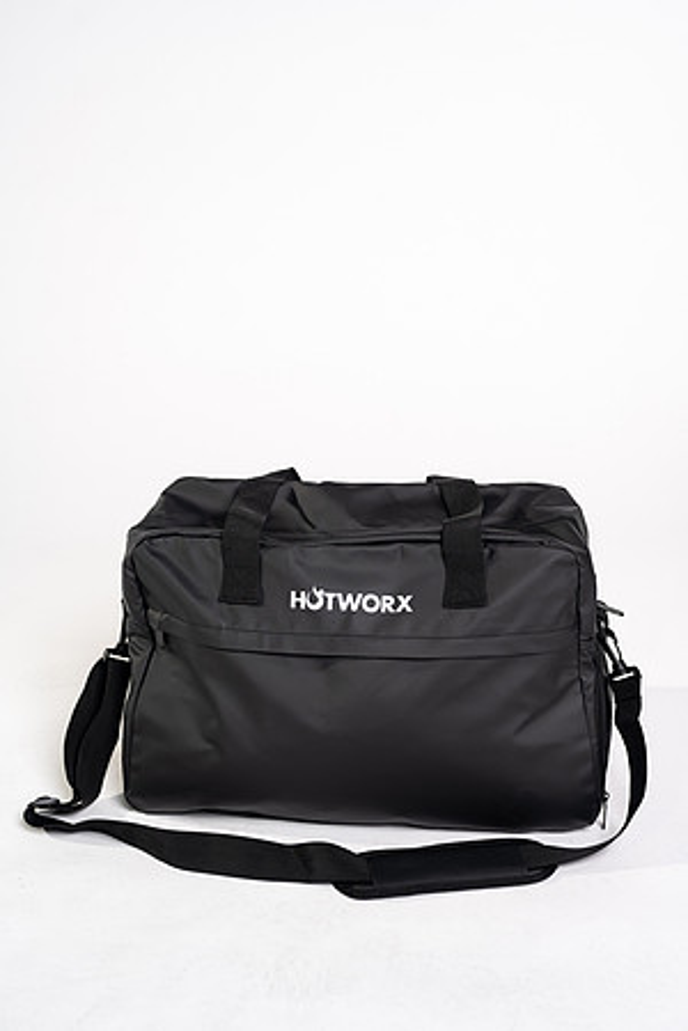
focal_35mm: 50
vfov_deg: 39.6
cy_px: 516
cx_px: 344
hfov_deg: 27.0
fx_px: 1433
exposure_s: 1/160
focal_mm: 50
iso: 200
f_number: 4
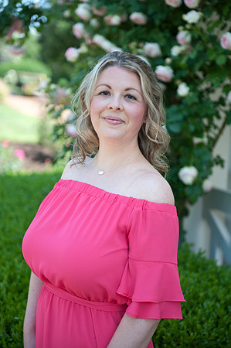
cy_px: 174
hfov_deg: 19.4
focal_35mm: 70
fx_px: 675
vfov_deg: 28.9
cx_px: 116
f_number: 2.8
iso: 100
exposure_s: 1/400
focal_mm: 70
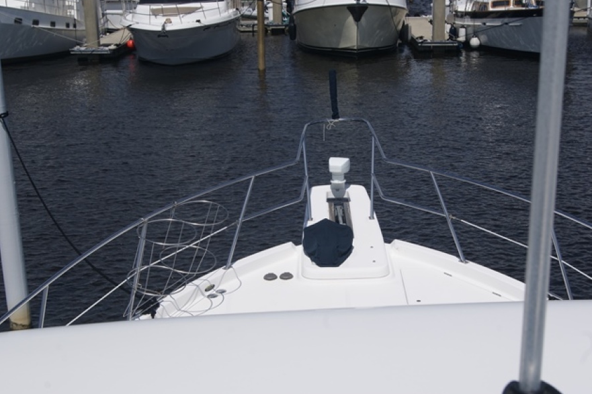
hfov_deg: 37.2
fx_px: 880
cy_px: 195
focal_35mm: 54
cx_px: 300
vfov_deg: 25.3
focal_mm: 35
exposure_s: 1/250
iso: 100
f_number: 13
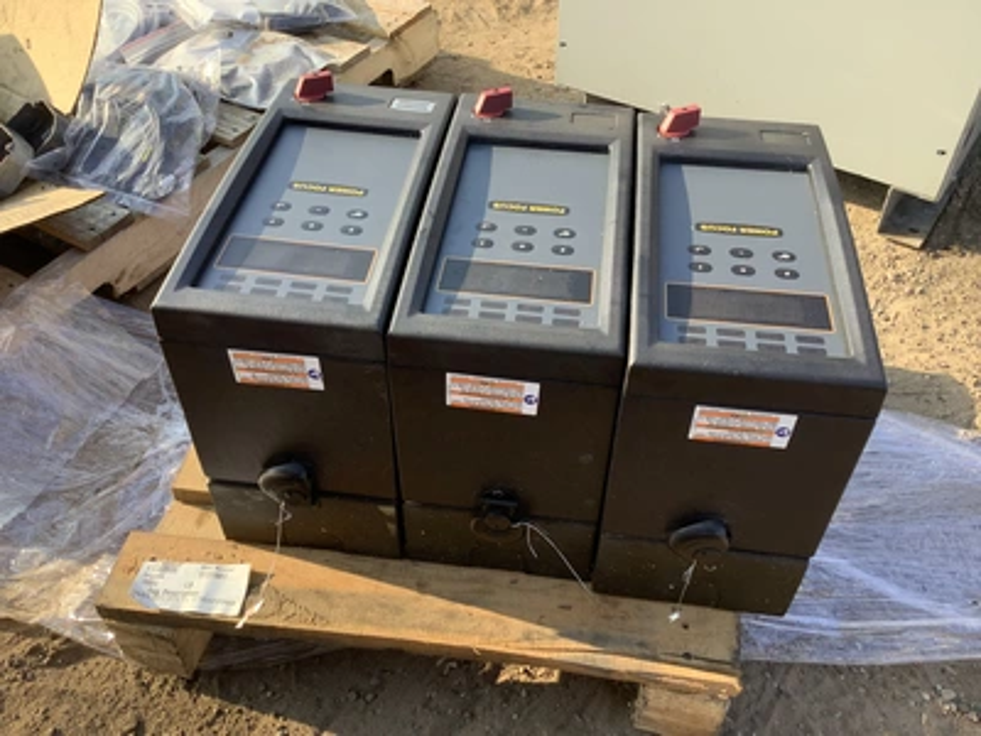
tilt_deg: -46.7
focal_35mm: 31
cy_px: 368
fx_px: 879
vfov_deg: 45.4
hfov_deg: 58.4
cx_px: 490
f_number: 2.4
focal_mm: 3.3
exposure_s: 1/203
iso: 25
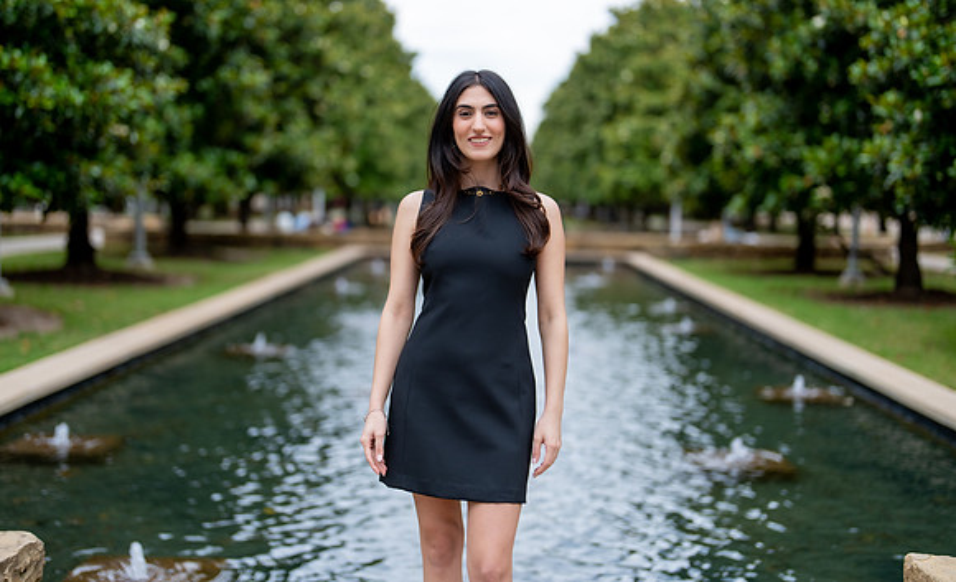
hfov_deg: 37.4
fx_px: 1413
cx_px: 458
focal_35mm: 55
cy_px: 248
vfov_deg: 23.2
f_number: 1.2
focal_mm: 50
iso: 100
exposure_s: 1/800
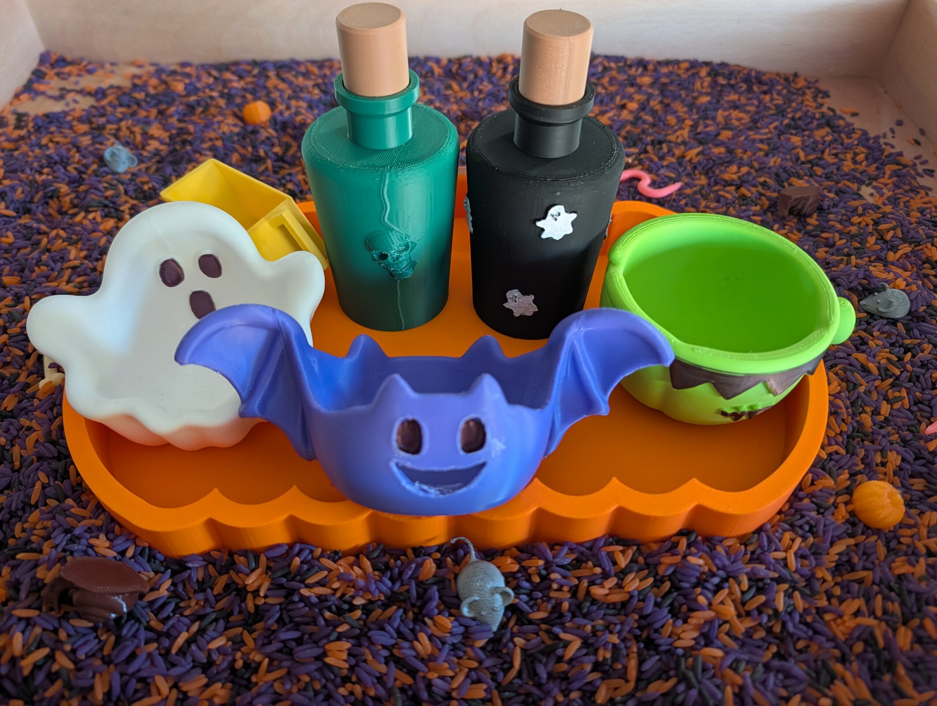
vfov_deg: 56.9
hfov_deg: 71.5
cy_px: 353
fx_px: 651
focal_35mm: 24
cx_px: 468
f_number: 1.68
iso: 608
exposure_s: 1/93.9
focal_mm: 6.9
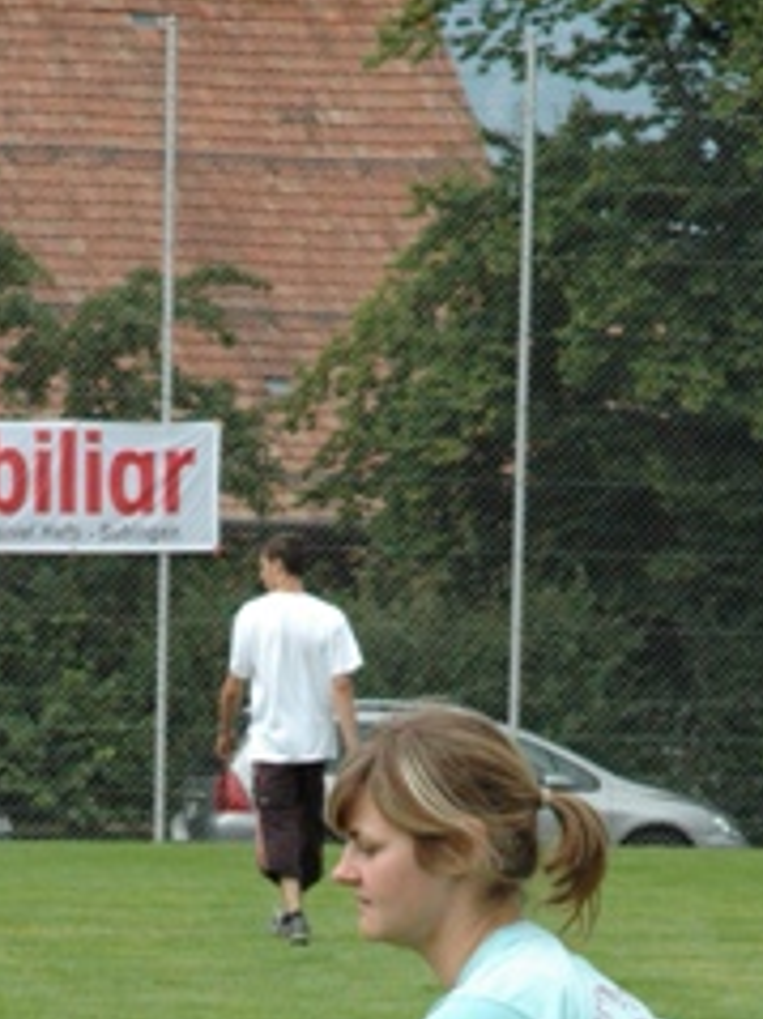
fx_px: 7942
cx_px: 232
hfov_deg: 5.5
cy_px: 1053
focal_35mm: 270
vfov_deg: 7.3
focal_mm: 70
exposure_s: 1/640
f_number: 13
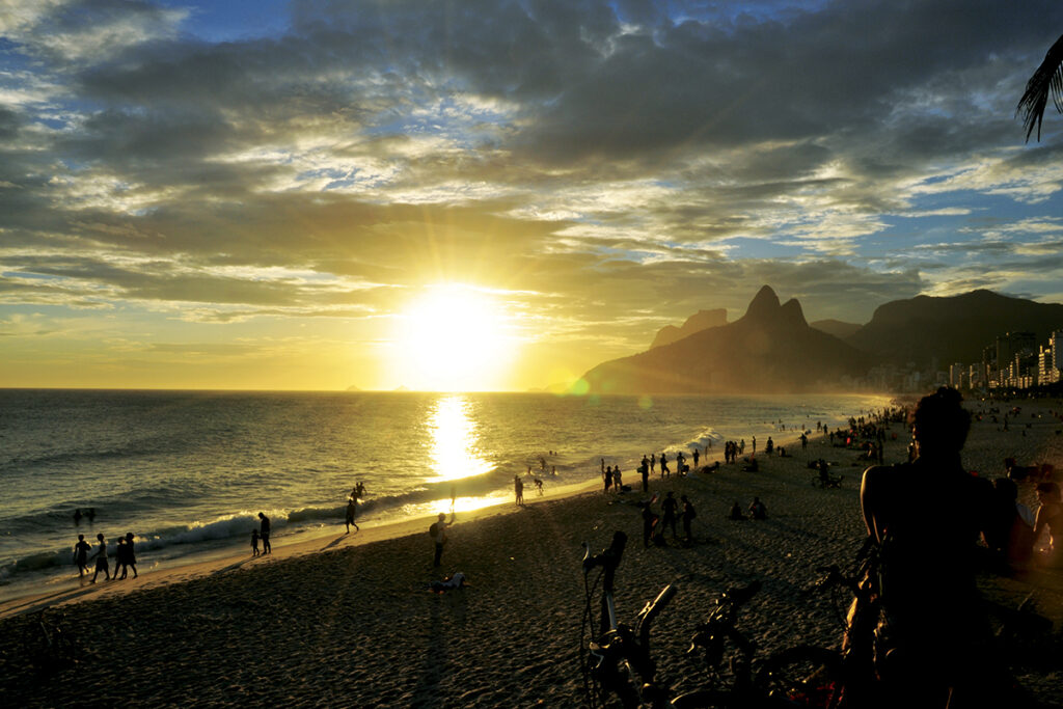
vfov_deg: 41.7
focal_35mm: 32
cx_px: 532
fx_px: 930
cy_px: 354
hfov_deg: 59.5
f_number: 25
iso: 200
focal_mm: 21
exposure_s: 1/125
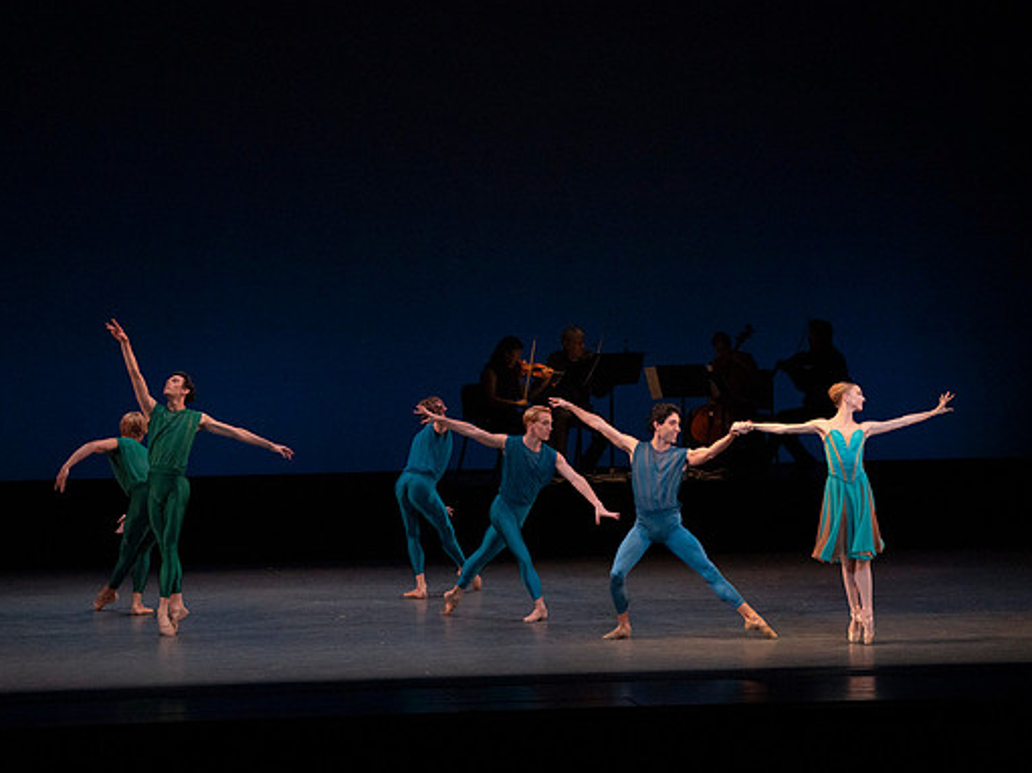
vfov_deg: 8.4
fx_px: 5276
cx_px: 559
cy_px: 389
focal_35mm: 177
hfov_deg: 11.2
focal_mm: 162
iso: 8000
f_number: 7.1
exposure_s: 1/400
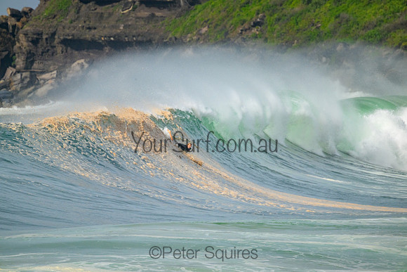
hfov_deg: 2.6
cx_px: 204
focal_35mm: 800
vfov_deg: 1.7
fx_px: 9046
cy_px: 136
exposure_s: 1/2500
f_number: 11
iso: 800
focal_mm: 800
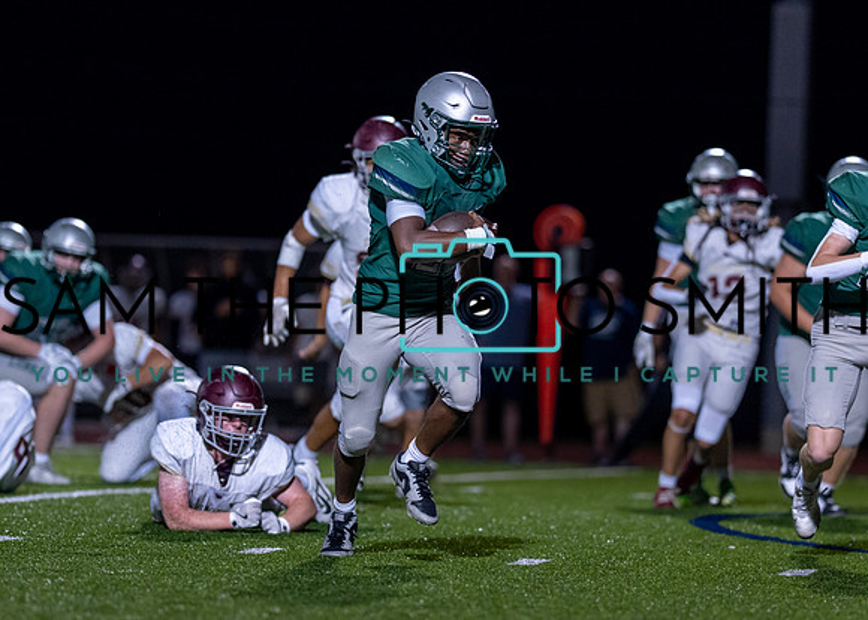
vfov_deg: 5.5
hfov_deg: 7.8
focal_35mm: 260
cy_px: 311
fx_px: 6397
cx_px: 440
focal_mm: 135
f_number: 1.8
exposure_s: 1/1250
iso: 1600
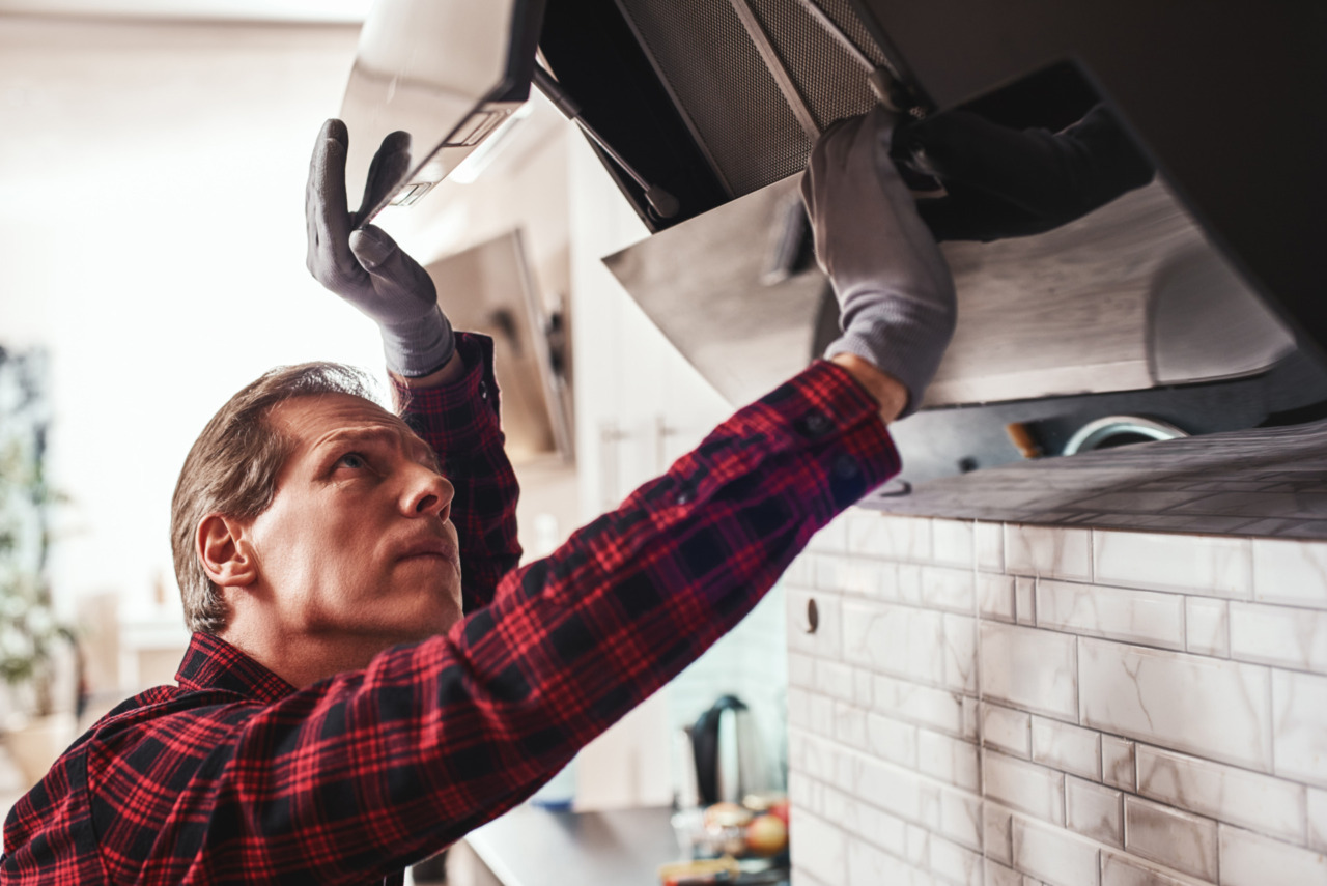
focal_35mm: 50
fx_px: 1844
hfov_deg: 39.6
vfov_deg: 27.0
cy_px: 443
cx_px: 664
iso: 320
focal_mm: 50
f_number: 4
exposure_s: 1/100
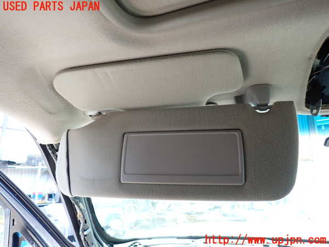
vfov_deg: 54.9
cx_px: 164
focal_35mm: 25
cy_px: 124
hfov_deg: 69.4
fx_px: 238
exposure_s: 1/60
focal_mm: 4.5
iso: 160
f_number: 2
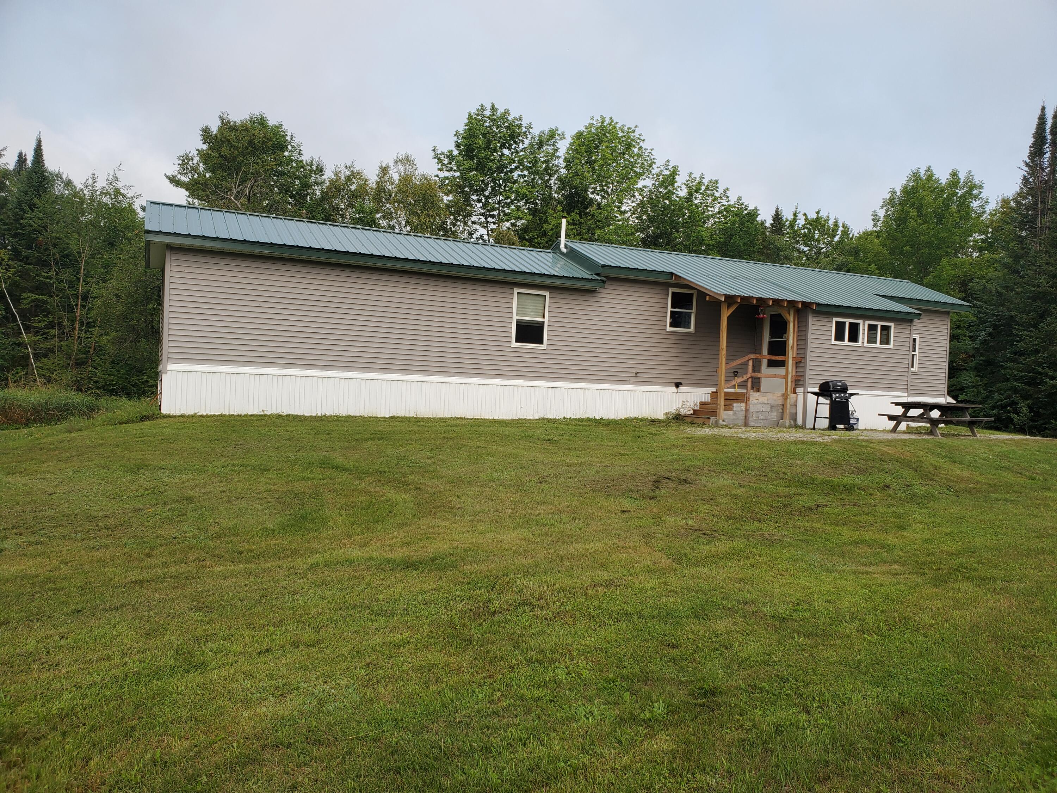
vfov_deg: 53.1
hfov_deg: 67.3
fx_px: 794
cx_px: 528
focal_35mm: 26
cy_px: 396
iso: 50
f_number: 2.4
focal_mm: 4.3
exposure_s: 1/1133
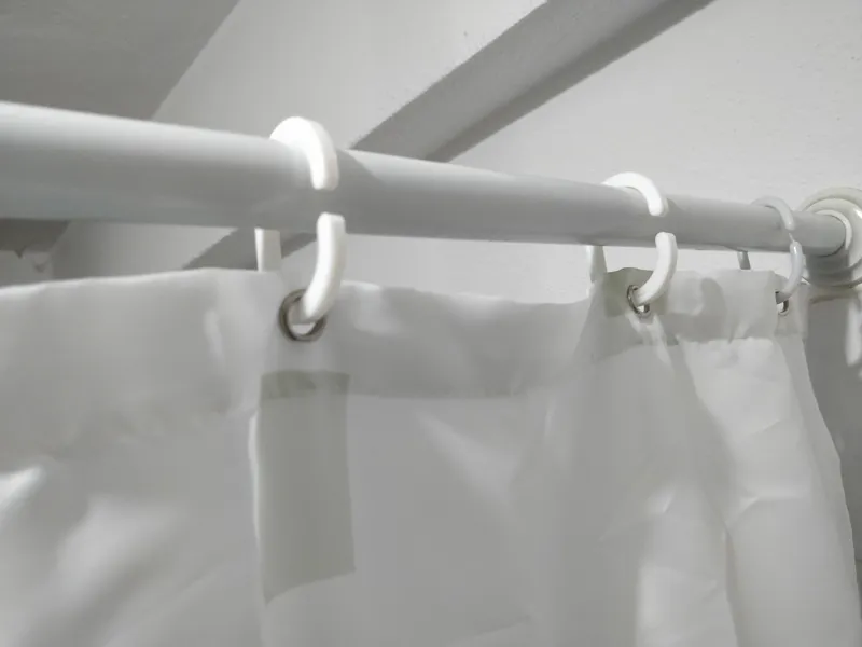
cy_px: 324
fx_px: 598
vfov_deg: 56.8
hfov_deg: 71.6
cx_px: 431
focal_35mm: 24
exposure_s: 1/33
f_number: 1.7
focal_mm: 4.1
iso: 1000
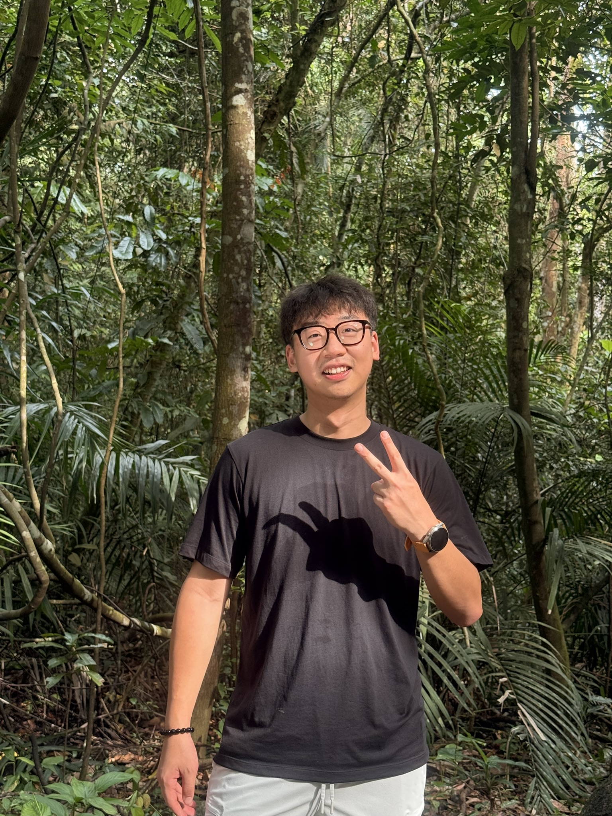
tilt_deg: +1.5
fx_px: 1131
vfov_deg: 39.7
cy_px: 408
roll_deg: +0.5
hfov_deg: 30.3
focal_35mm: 48
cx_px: 306
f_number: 1.78
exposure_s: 1/121
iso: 80
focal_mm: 6.76
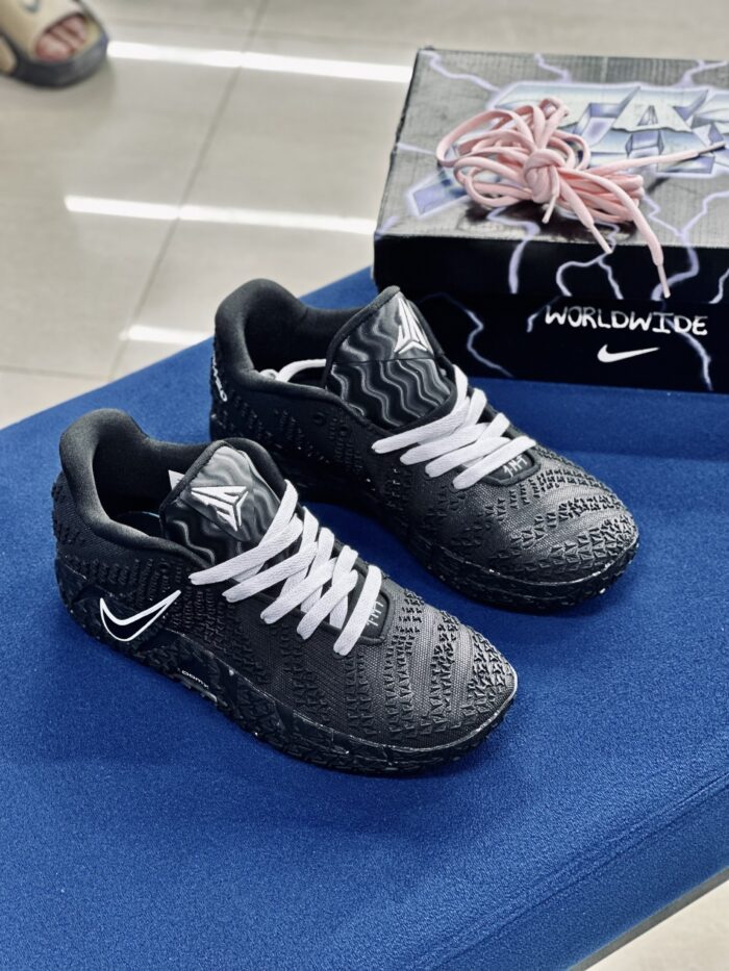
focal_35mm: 77
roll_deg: +1.2
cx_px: 364
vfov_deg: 25.3
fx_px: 2162
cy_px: 486
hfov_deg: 19.1
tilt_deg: -41.1
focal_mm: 9
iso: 100
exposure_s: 1/33
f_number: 2.8
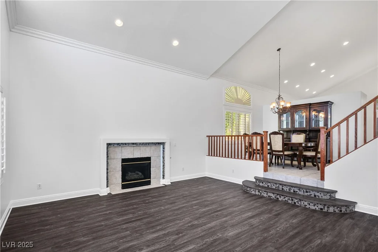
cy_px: 126
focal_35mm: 18
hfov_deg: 90.0
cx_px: 189
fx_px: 189
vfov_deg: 67.4
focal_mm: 12
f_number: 8
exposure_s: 1/2.5
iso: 500
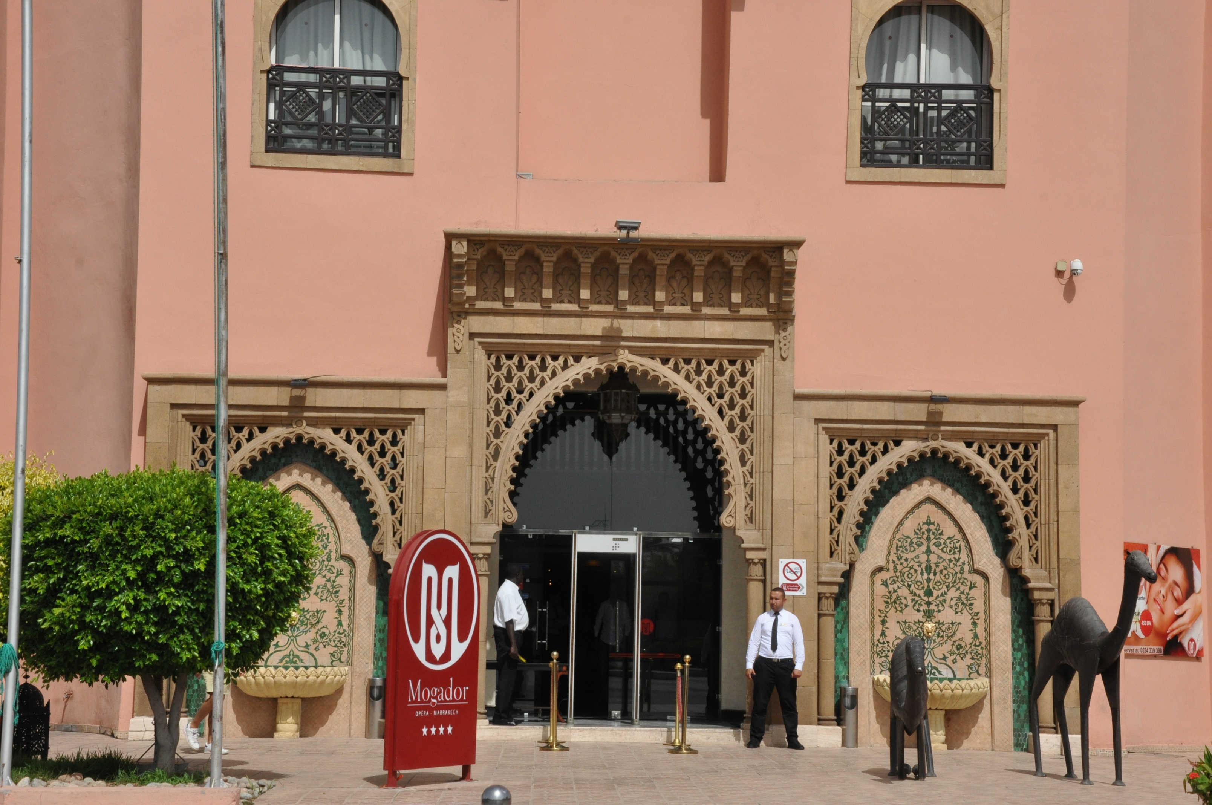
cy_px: 402
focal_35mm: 68
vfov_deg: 20.1
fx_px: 2270
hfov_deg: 29.9
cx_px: 606
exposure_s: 1/1000
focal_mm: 45
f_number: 16
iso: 800
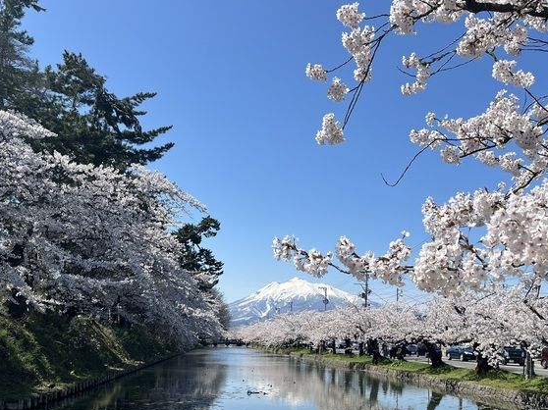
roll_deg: -1.2
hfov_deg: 49.0
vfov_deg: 36.9
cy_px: 299
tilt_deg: +3.7
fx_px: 601
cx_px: 287
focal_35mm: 38
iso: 50
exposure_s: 1/3876
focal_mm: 5.1
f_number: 1.6
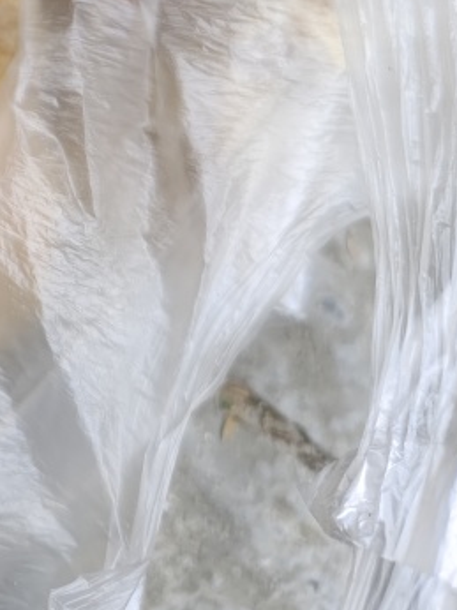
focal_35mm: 71
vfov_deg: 23.6
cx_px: -240
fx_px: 1251
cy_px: -221
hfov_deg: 18.3
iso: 71
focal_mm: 5.56
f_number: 1.88
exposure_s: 1/106
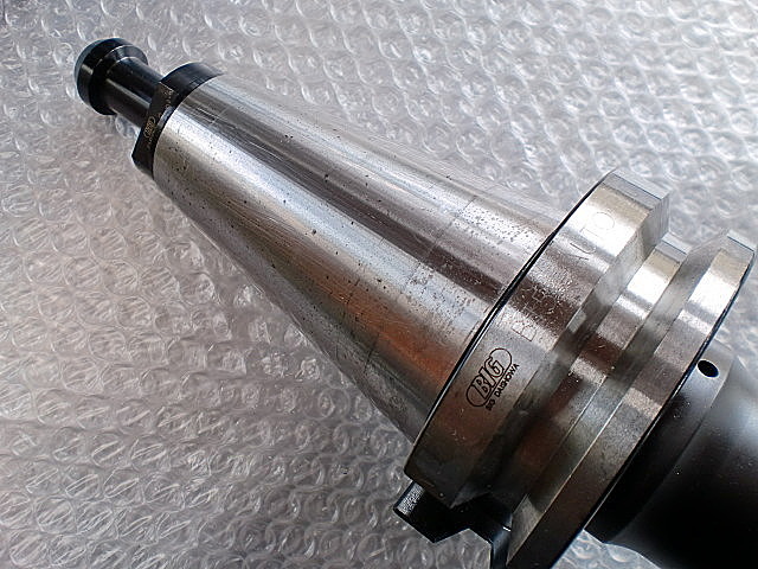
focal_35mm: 35
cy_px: 284
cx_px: 379
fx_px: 766
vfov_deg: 40.7
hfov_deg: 52.6
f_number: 3.1
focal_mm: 6.3
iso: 64
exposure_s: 1/100
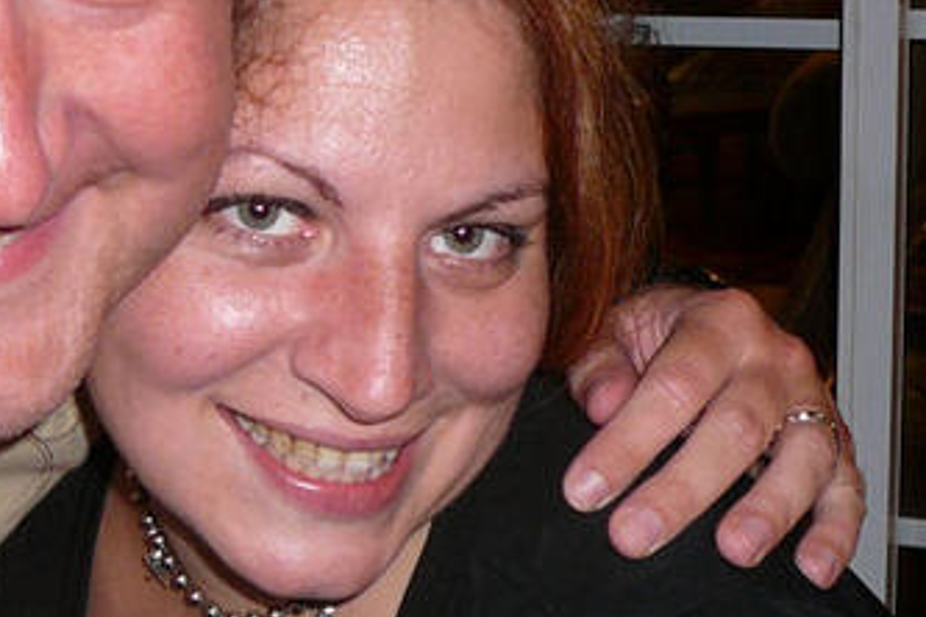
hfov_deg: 23.0
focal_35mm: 88
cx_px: 298
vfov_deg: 15.5
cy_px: 156
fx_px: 2263
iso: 100
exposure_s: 1/30
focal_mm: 5.2
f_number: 2.8
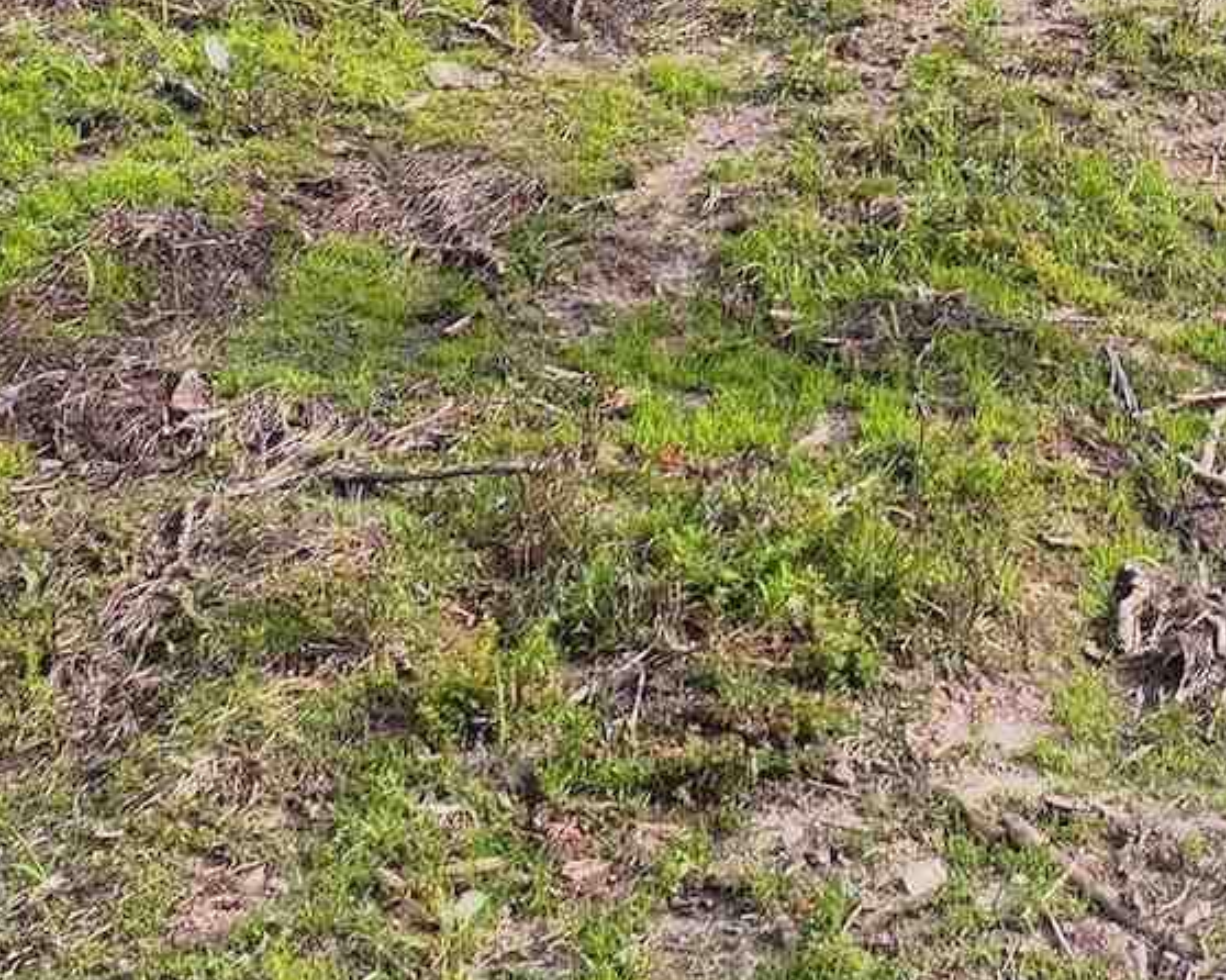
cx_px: 1323
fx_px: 3809
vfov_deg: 13.8
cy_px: -454
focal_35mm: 105
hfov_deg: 17.7
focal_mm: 12.29
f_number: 2.8
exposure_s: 1/1600
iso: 170
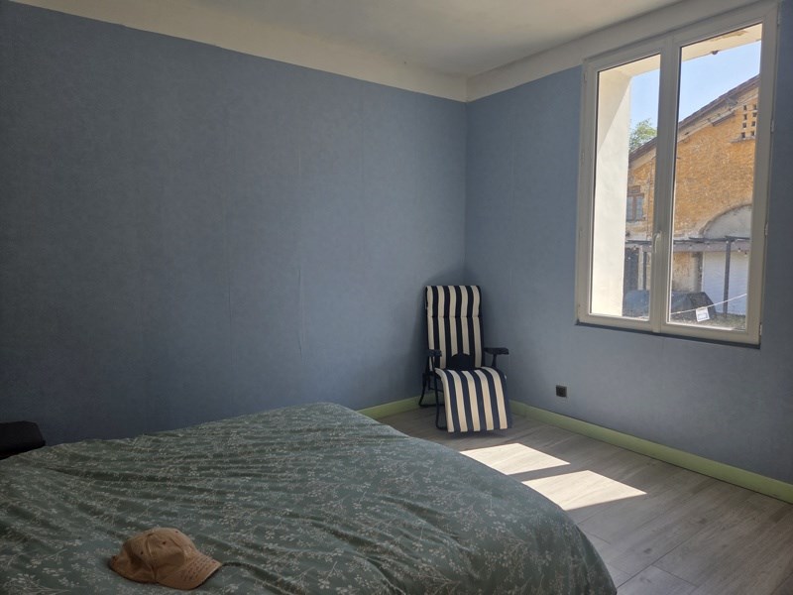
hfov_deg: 73.9
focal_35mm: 23
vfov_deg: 58.9
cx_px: 396
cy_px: 298
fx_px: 527
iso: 80
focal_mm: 5.4
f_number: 1.8
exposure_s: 1/1814
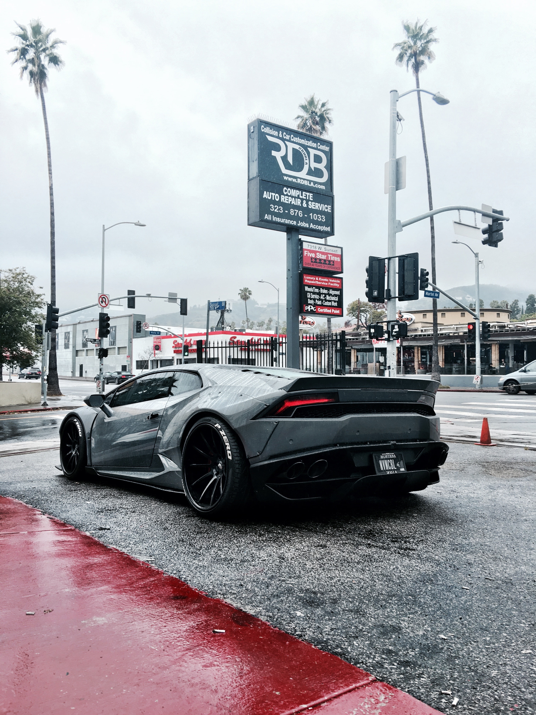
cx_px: 268
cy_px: 358
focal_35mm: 29
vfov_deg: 61.7
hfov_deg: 48.2
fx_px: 599
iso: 25
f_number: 2.2
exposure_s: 1/201
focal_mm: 4.15
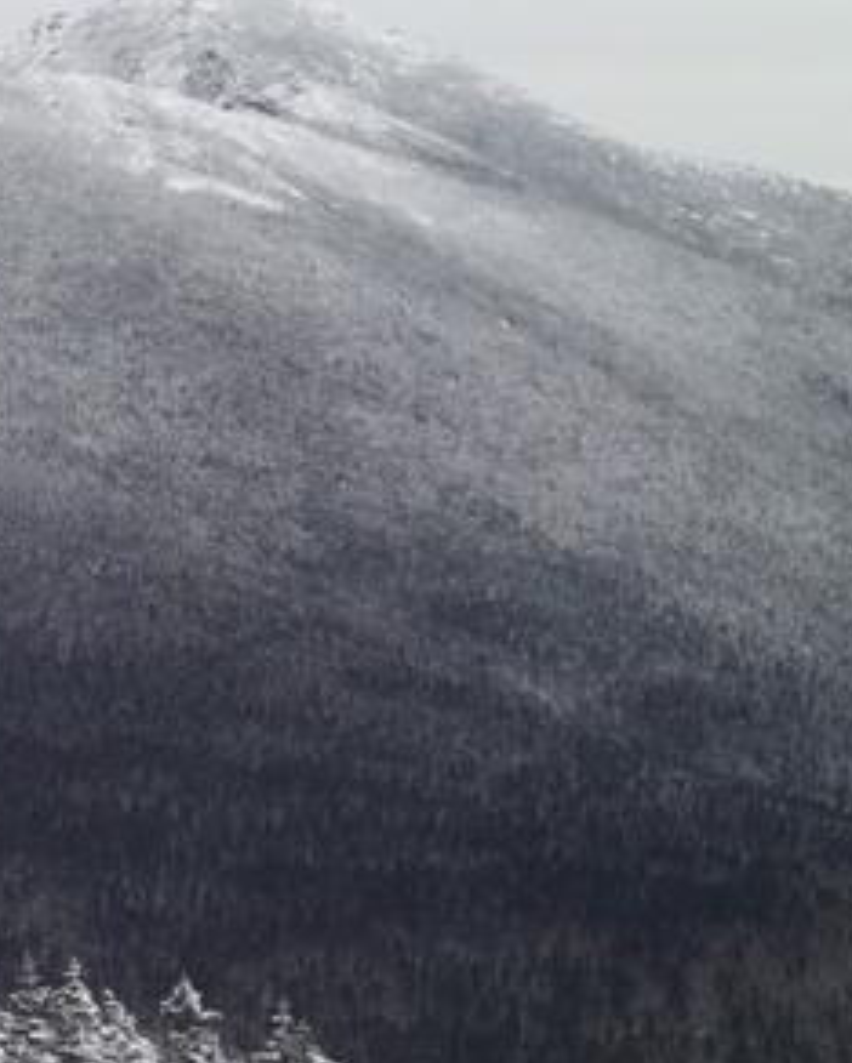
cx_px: -18
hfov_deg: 9.2
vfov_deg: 11.5
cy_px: 650
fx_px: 5258
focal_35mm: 167
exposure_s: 1/200
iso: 100
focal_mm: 18
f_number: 4.9
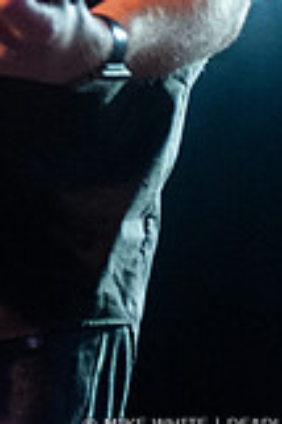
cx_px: 28
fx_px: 2166
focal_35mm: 184
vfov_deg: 10.9
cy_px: -155
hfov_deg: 7.4
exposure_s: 1/40
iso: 800
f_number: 2.8
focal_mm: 44
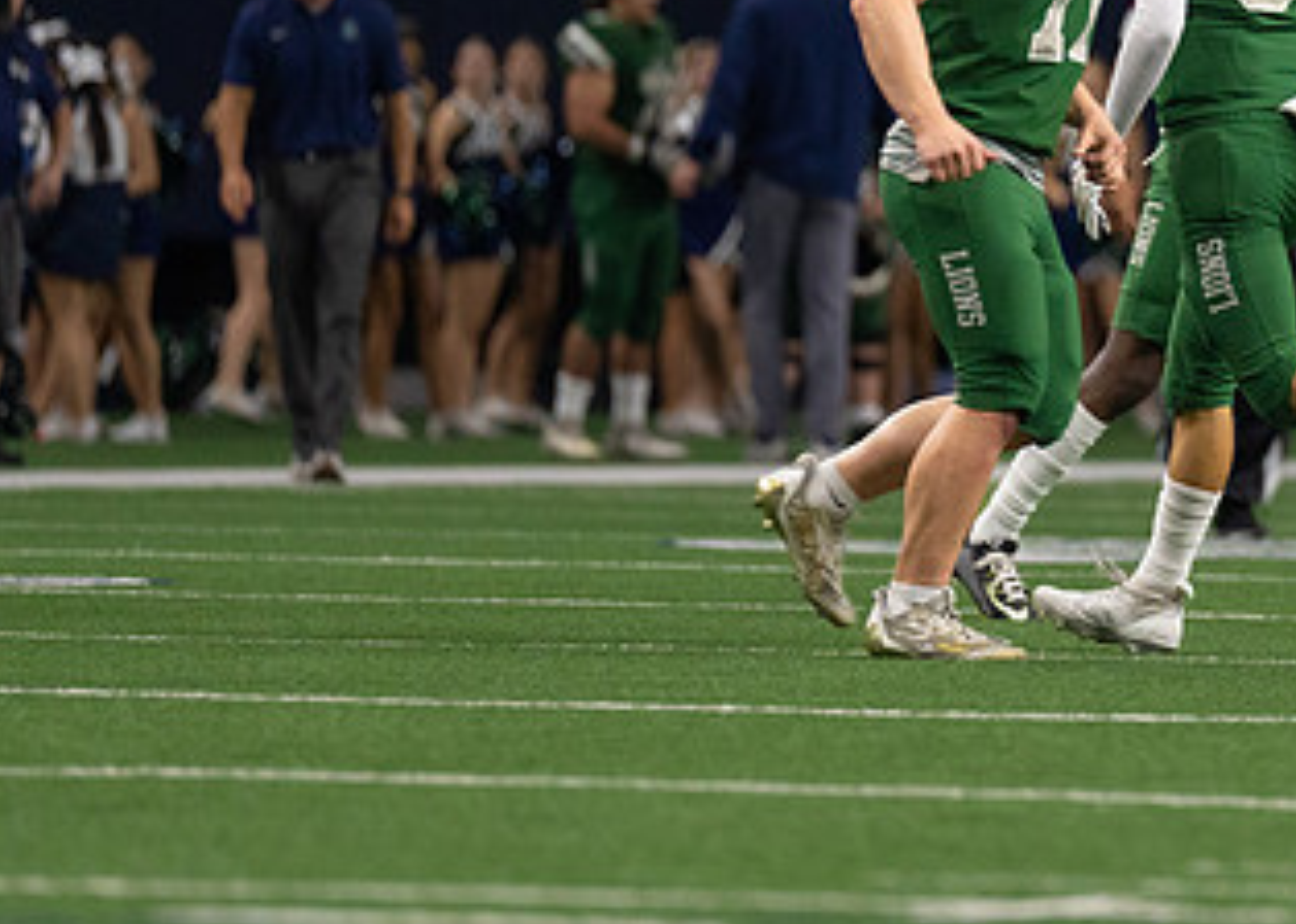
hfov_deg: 3.6
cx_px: 1520
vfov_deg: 2.6
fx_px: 20677
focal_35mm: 562
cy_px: 106
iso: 2000
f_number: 2.8
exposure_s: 1/1000
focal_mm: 200
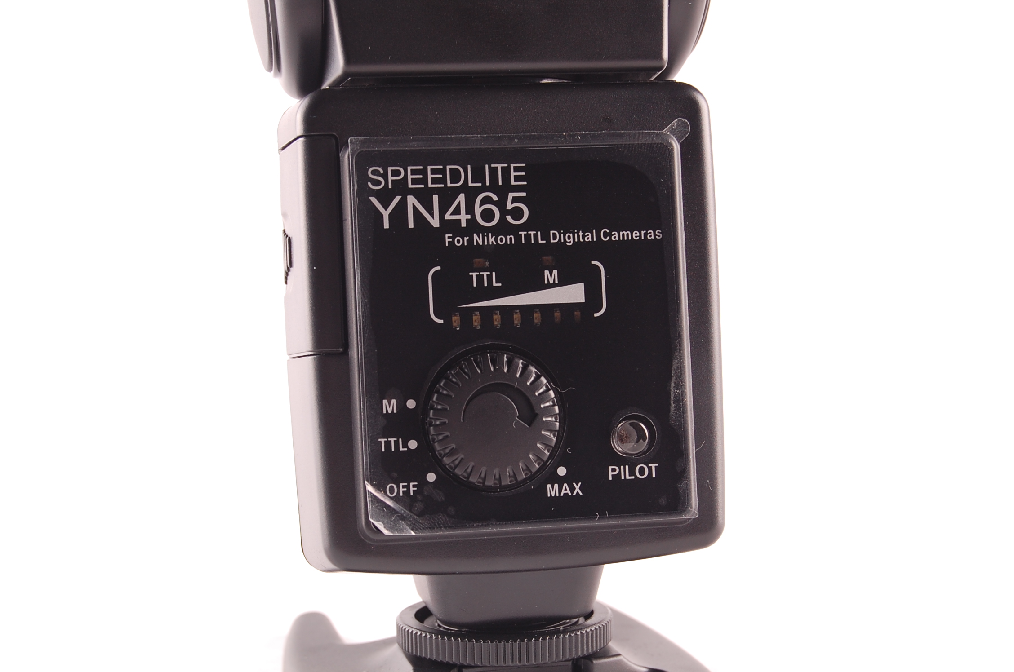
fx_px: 2320
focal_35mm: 82
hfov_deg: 24.7
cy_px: 336
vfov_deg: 16.5
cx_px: 507
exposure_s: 1/125
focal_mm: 55
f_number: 8
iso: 200
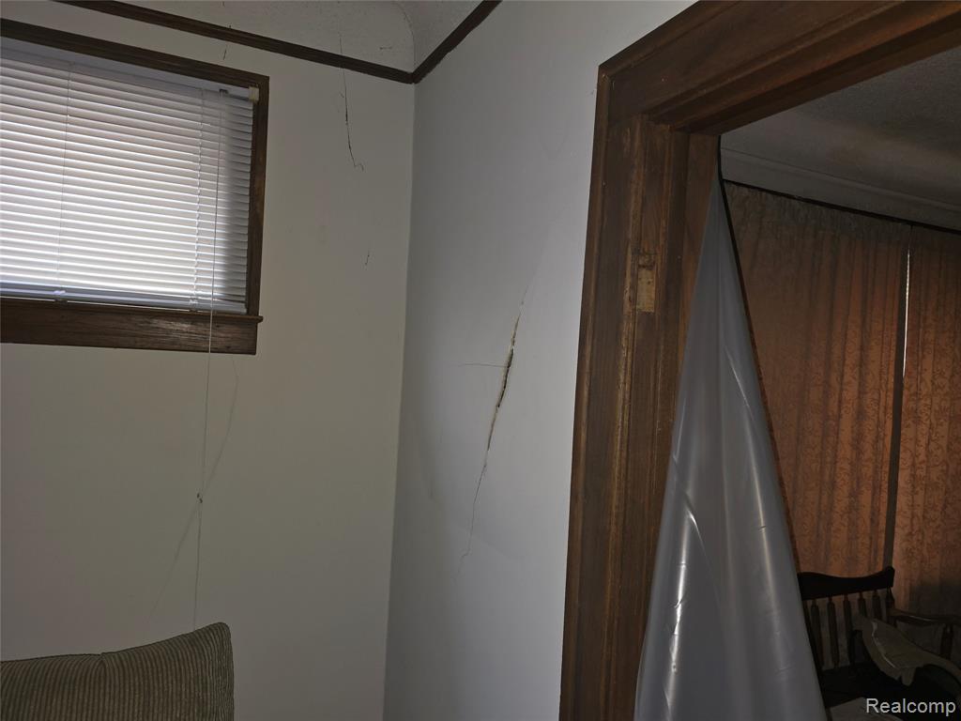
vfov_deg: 58.9
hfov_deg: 73.9
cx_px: 480
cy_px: 360
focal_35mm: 23
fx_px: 639
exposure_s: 1/25.5
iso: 100
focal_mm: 6.3
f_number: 1.7
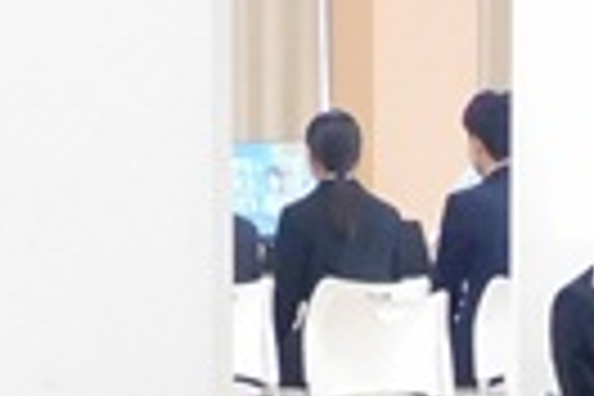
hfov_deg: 6.2
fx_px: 5379
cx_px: 1051
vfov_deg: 4.1
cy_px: 1210
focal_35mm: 326
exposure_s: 1/15
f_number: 4
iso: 400
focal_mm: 9
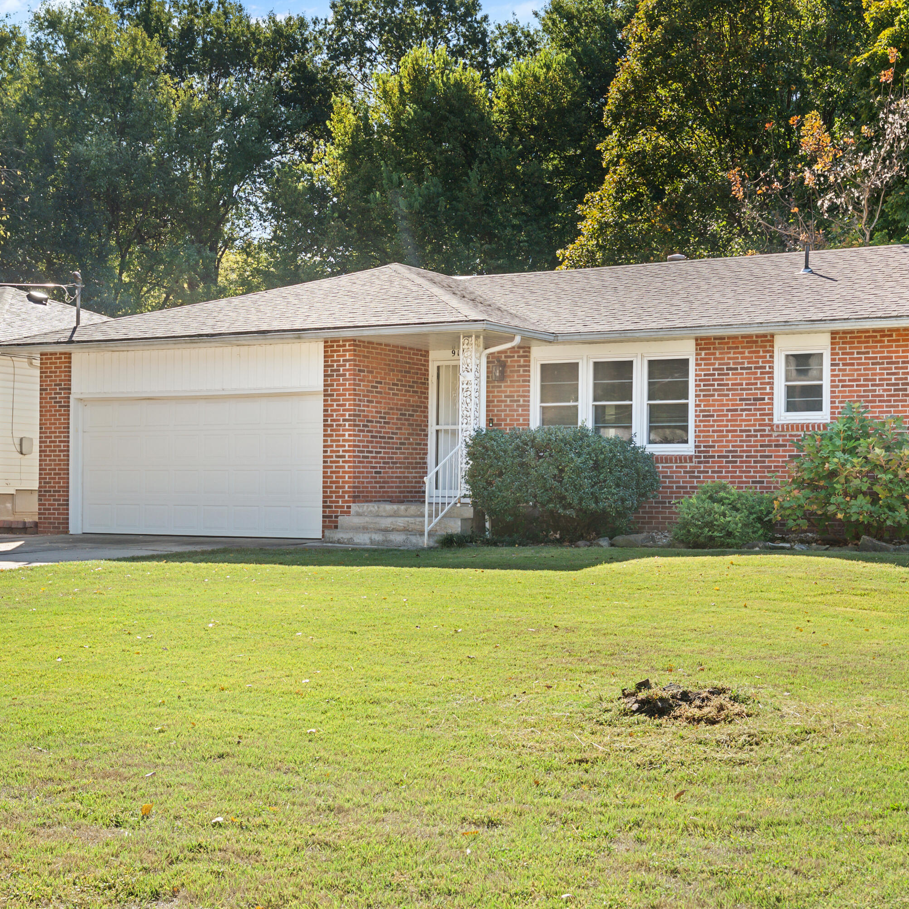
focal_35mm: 51
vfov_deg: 33.4
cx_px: 583
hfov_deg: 33.2
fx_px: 1515
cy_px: 454
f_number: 8
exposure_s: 1/30
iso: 640
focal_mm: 40
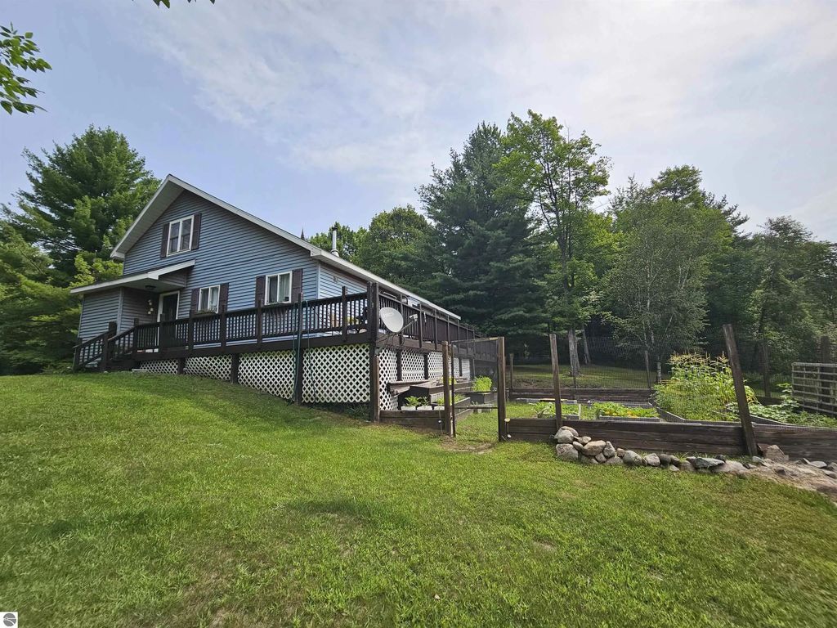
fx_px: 314
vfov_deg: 89.9
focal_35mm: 13
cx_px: 418
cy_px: 314
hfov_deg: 106.2
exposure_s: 1/2043
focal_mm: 2.2
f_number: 2.2
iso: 50
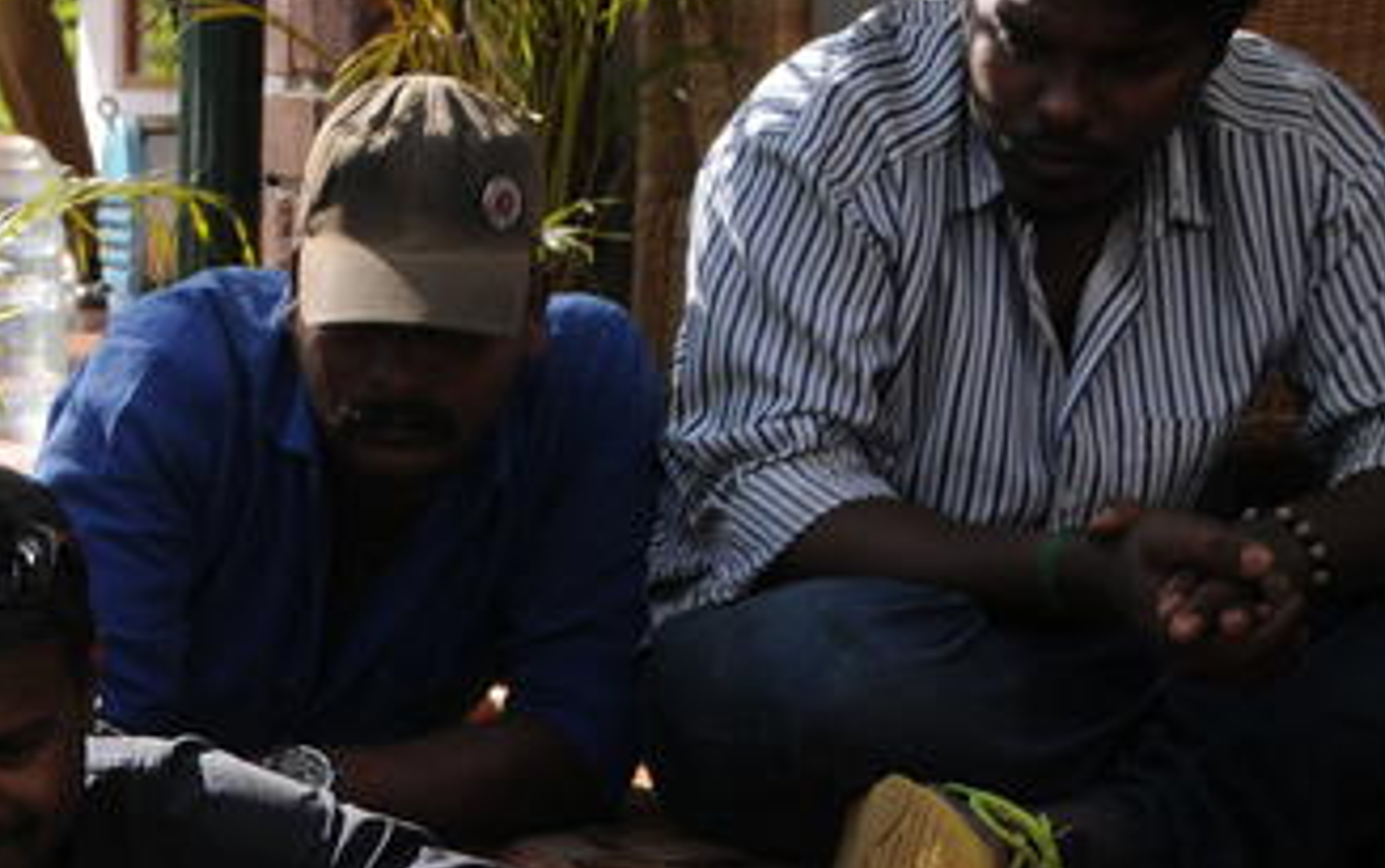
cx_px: -411
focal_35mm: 113
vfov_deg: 11.4
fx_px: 4284
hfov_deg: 17.3
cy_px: 893
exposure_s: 1/160
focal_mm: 27
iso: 200
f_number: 7.1
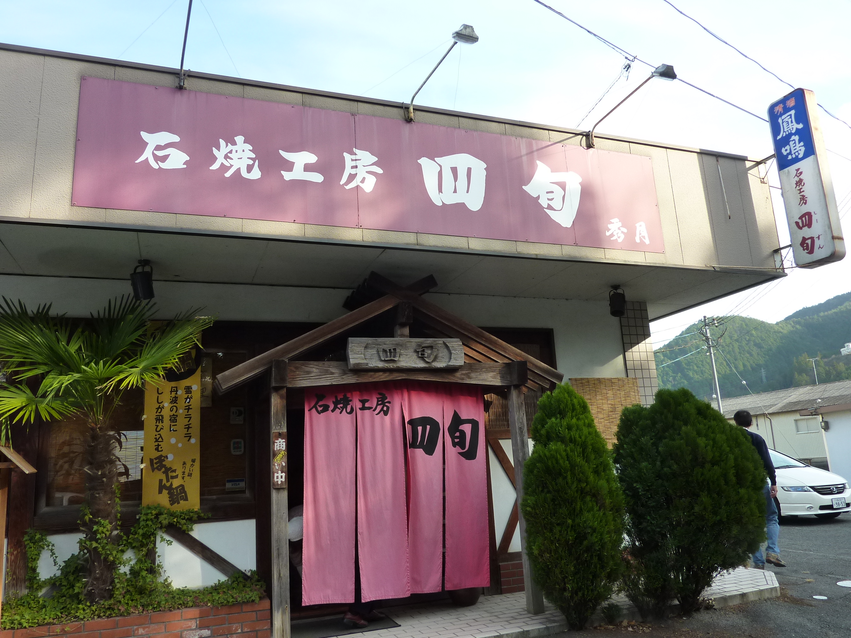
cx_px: 426
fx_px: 615
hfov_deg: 69.4
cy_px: 319
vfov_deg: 54.9
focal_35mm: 25
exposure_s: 1/125
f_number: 4
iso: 125
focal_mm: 4.1
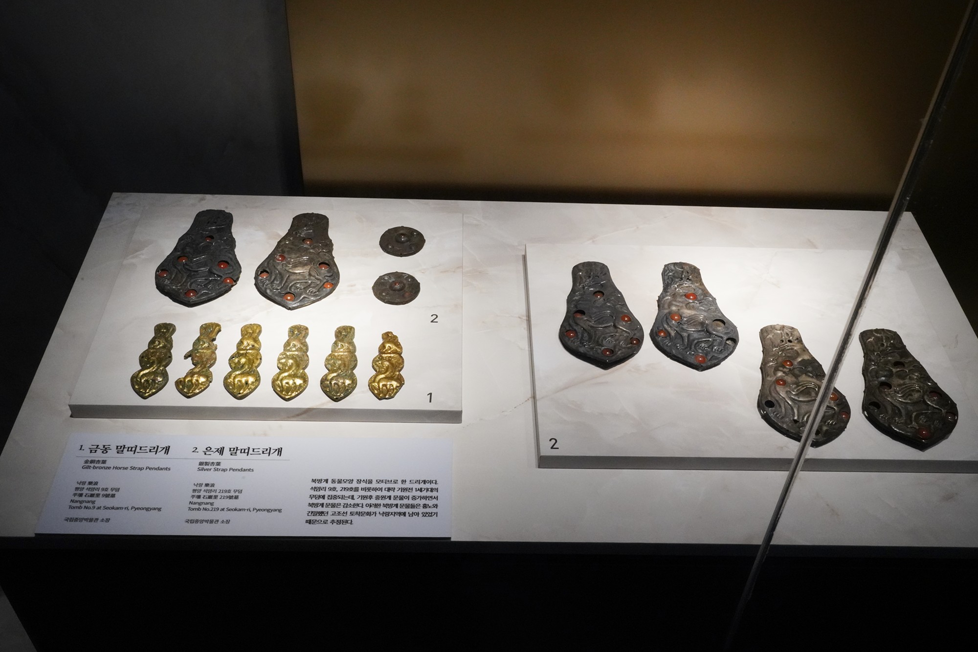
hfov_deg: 54.4
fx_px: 951
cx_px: 489
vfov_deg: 37.9
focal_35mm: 35
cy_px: 326
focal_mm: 35
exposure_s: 1/100
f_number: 25
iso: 6400
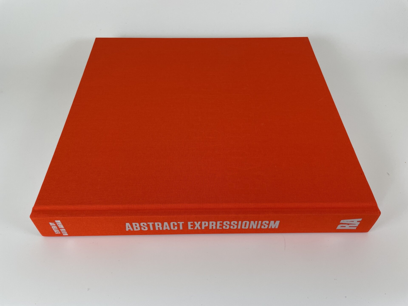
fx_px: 306
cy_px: 153
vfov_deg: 53.1
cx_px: 204
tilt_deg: -51.9
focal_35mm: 26
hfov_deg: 67.3
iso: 40
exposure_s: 1/121
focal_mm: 4.2
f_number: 1.6
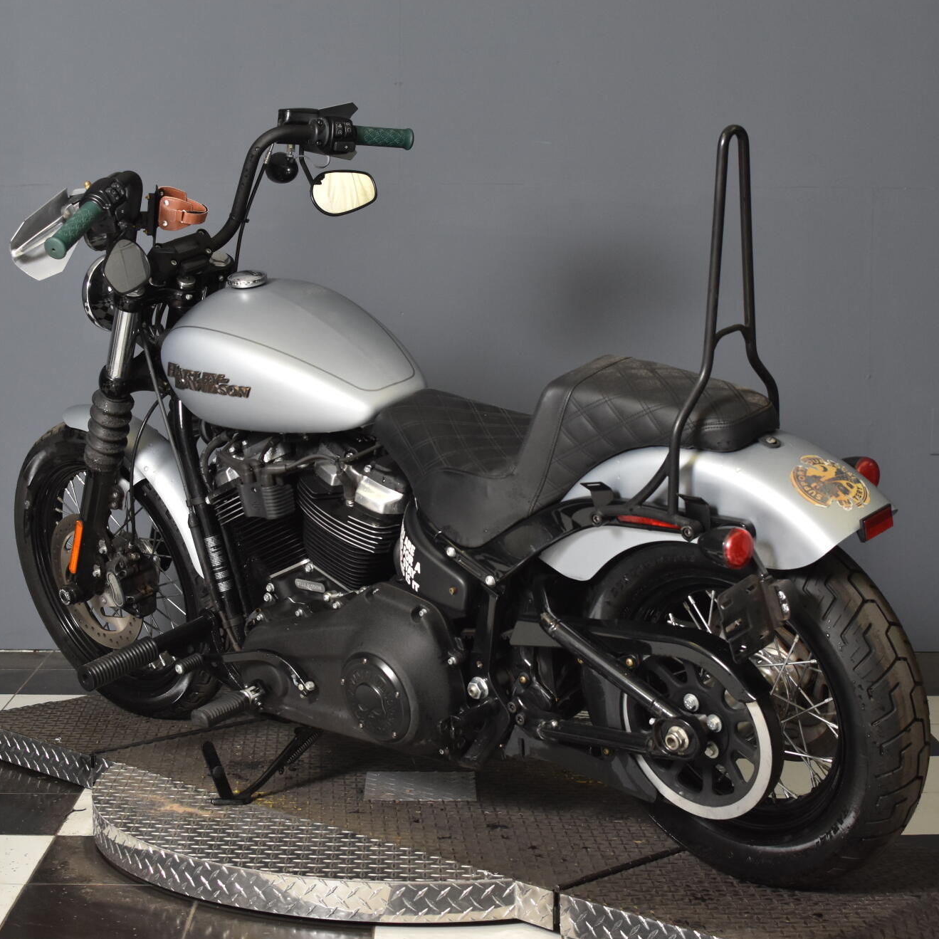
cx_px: 432
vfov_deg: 25.5
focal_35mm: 68
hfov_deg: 25.5
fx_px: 2076
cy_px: 467
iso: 800
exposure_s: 1/160
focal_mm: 35
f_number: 4.5
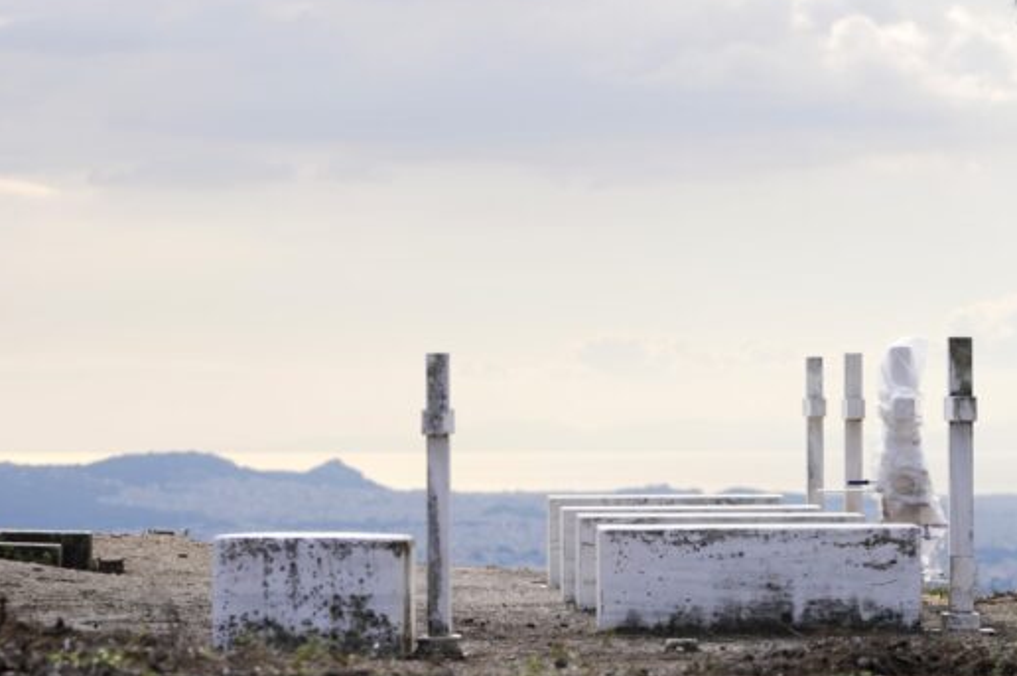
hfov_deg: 10.2
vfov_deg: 6.8
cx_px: 613
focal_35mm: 201
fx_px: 5673
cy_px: 300
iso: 100
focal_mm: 108
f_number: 3.2
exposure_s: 1/1000
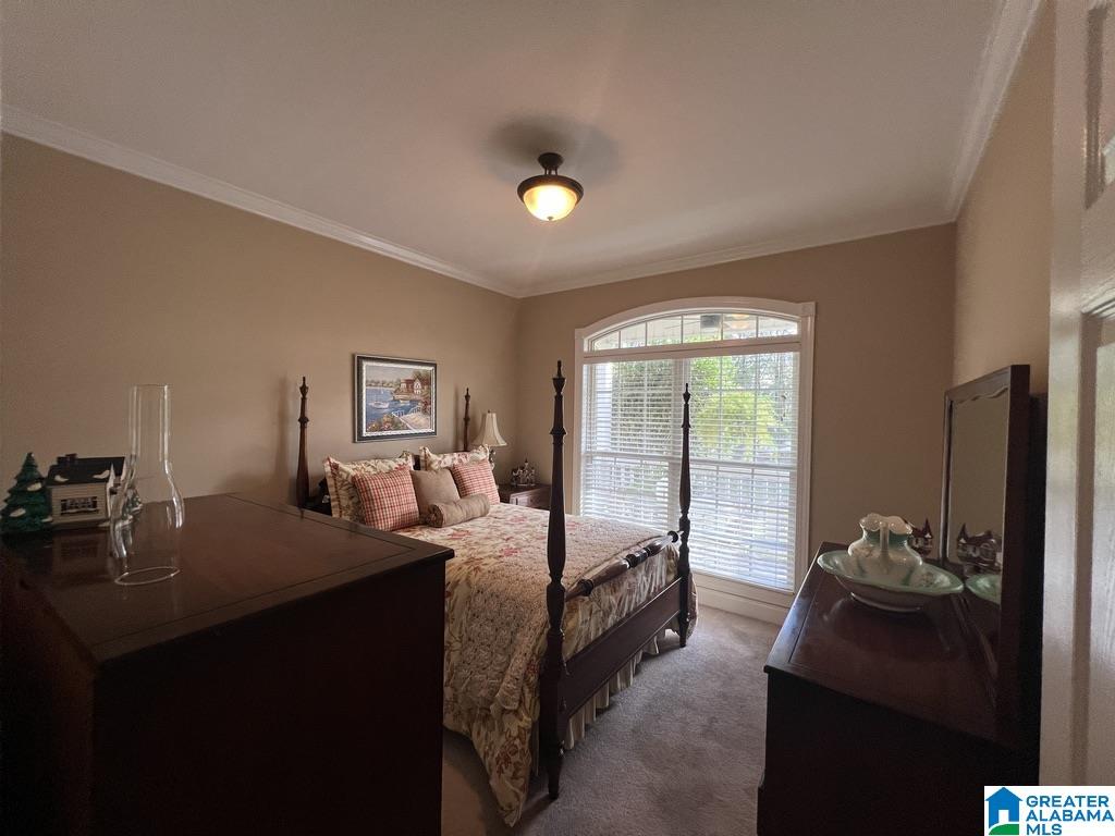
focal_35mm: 13
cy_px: 418
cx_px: 558
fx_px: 419
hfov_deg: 106.2
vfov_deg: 89.9
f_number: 1.8
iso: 200
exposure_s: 1/120
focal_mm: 1.57
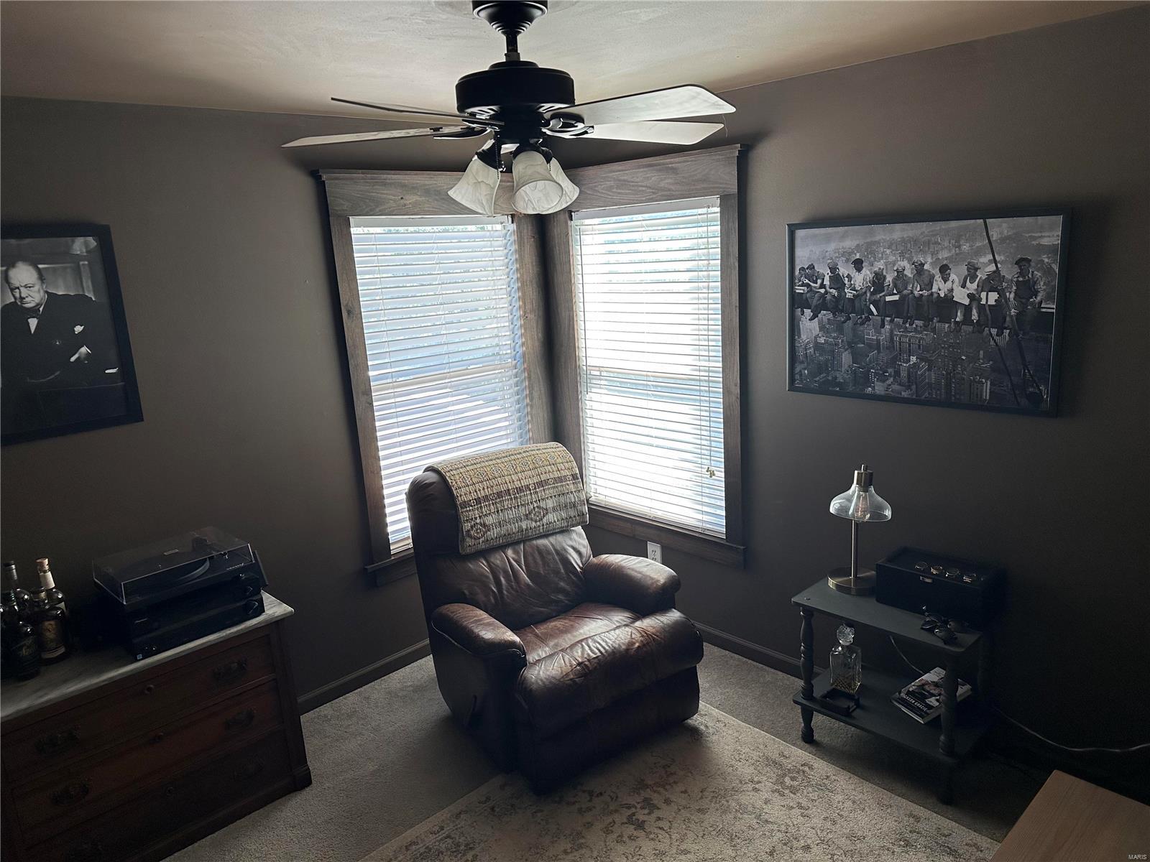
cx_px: 575
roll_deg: +2.8
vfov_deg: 56.8
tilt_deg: -14.7
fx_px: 797
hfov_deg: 71.6
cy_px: 431
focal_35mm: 24
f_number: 1.78
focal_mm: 6.86
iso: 125
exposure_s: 1/121
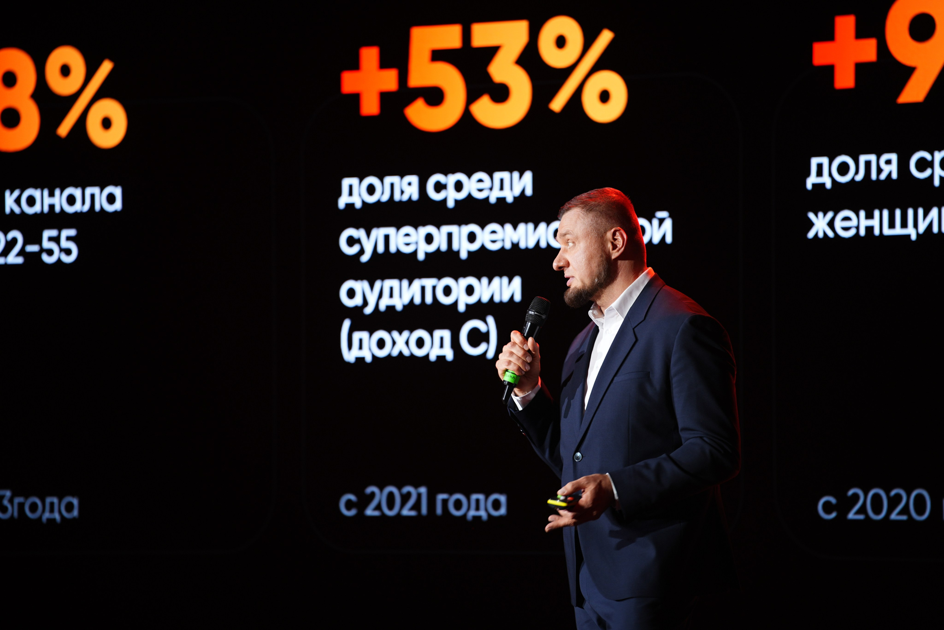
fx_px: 5244
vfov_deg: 6.9
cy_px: 315
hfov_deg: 10.3
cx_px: 472
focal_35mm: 200
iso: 320
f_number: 2.8
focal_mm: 200
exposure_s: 1/80
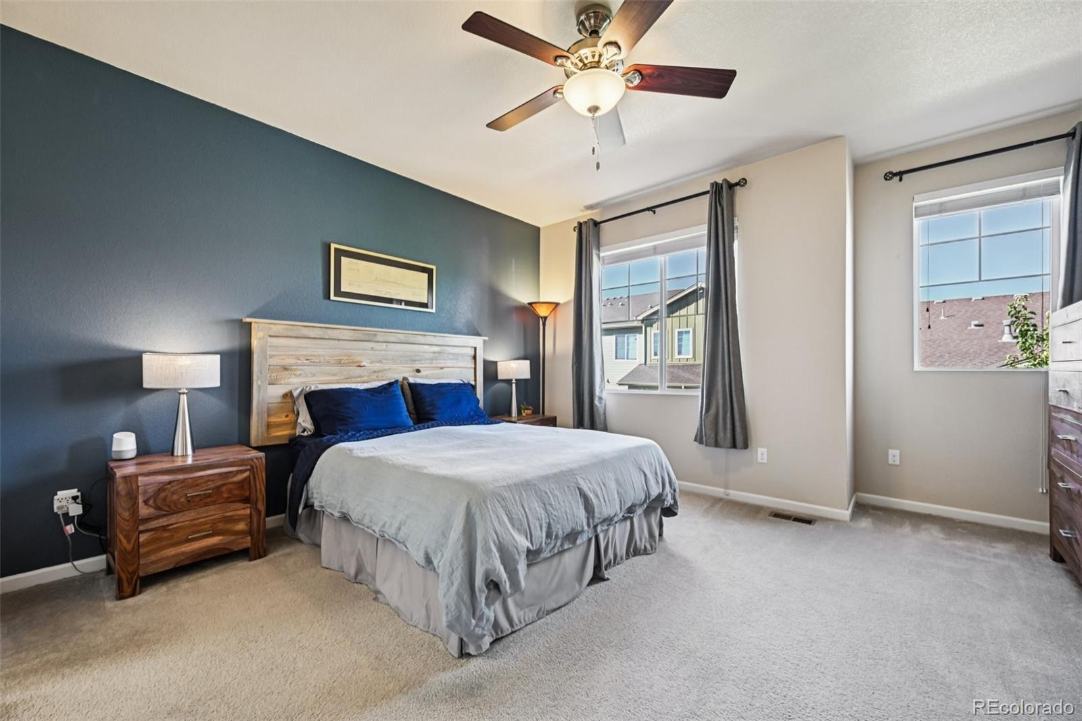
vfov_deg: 81.2
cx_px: 541
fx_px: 421
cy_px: 360
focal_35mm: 14
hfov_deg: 104.3
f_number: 8
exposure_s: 1/15
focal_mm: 14
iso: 320
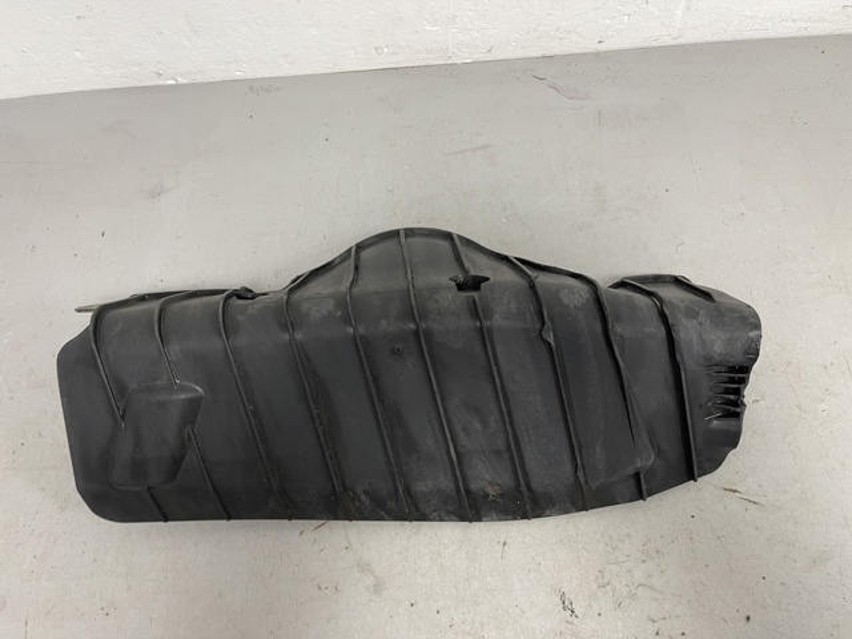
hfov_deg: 69.4
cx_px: 426
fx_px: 615
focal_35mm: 25
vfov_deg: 54.9
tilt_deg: -69.8
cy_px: 320
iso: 80
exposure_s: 1/50
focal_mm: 5.1
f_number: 1.6
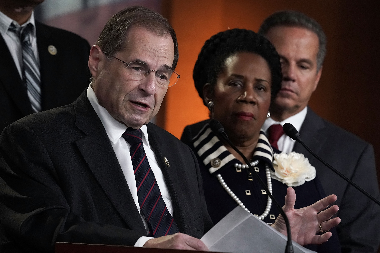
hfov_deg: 7.1
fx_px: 3071
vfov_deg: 4.7
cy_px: 126
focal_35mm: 291
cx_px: 190
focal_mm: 291
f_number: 8
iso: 6400
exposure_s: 1/500
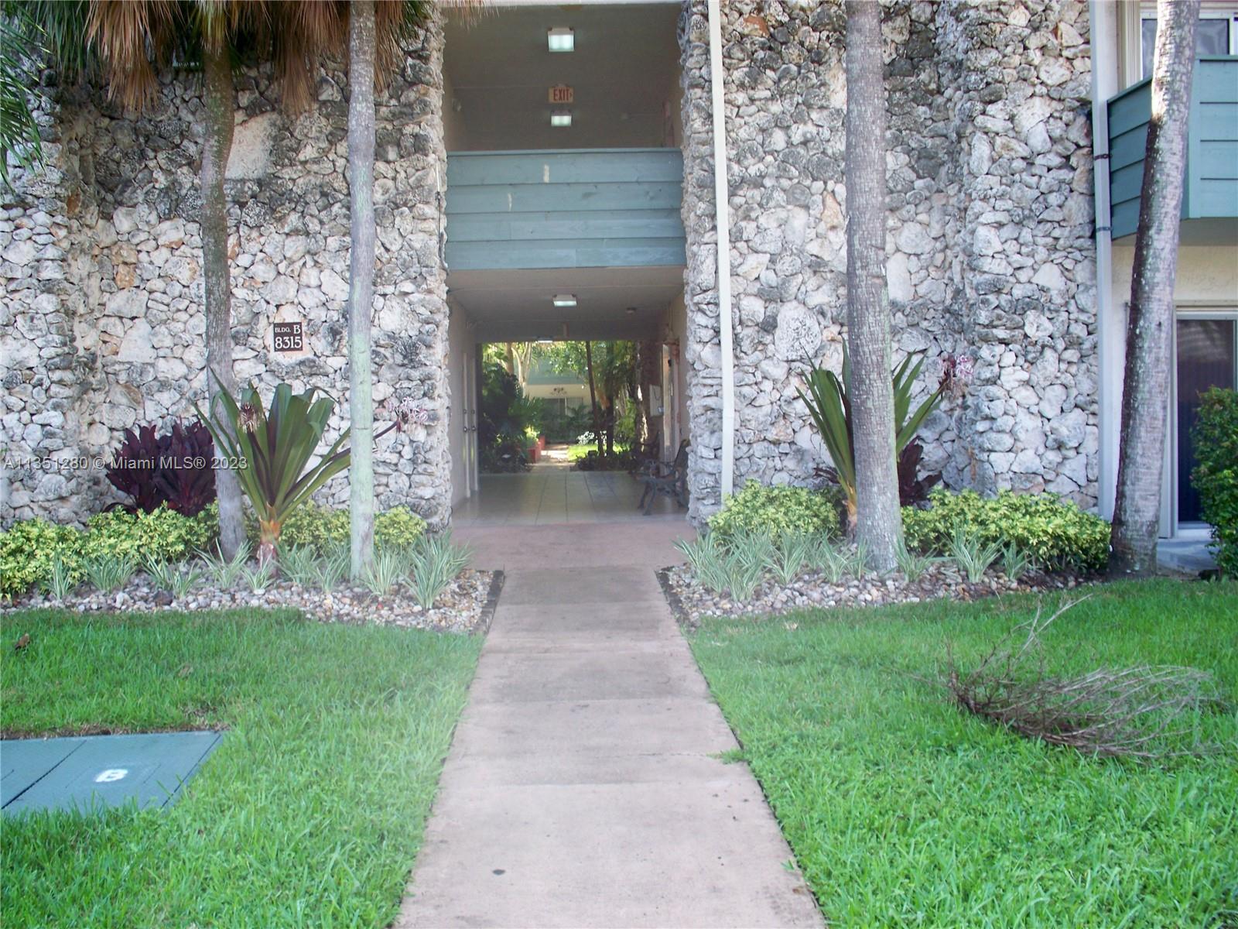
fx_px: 1252
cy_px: 464
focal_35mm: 35
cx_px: 619
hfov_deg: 52.6
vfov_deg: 40.7
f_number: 2.8
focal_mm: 7.54
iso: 80
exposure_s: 1/160
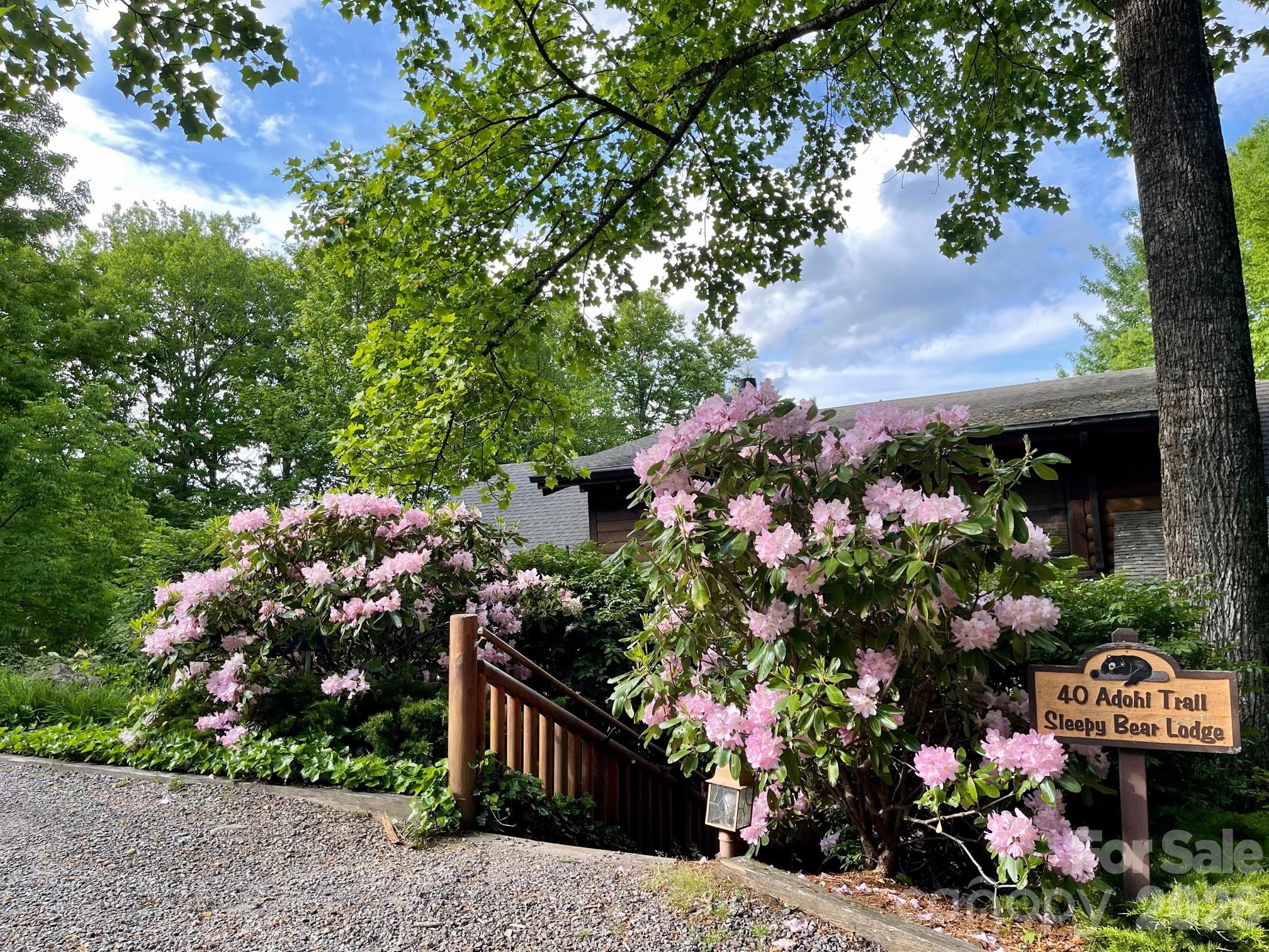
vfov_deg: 53.1
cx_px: 634
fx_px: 953
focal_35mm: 26
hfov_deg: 67.3
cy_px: 476
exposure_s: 1/672
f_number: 1.6
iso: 32
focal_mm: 5.1
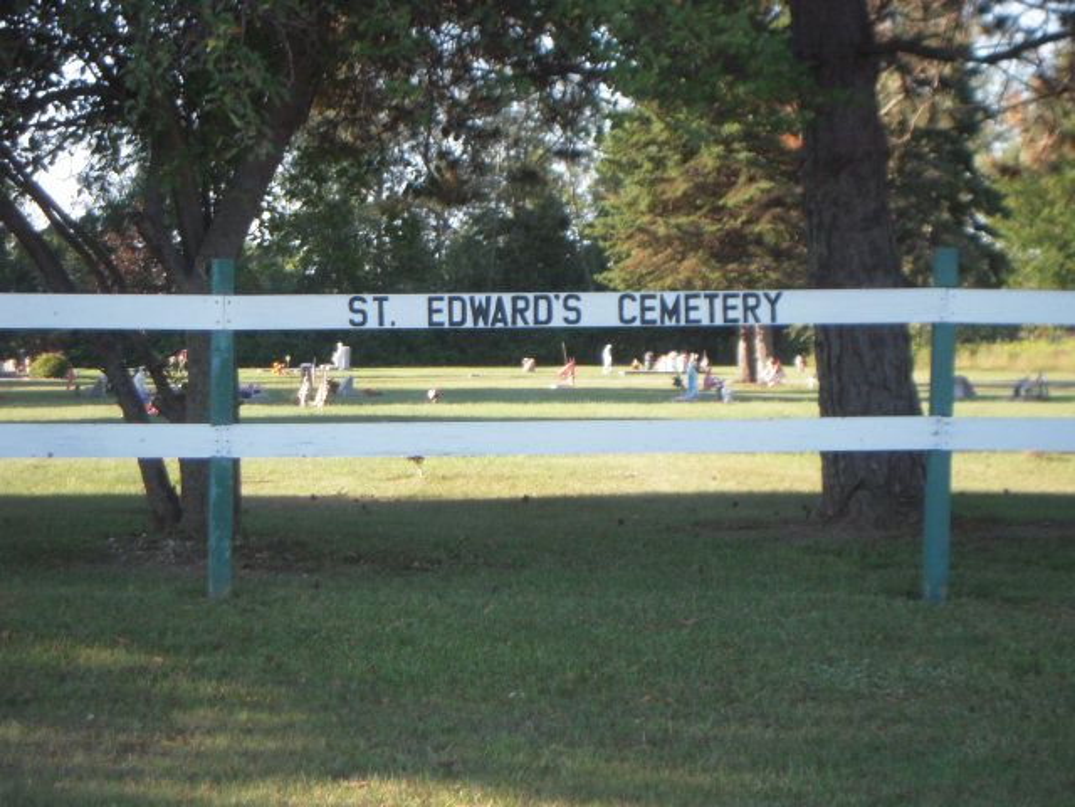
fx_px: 3478
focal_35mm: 112
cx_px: 538
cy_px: 404
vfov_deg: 13.2
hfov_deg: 17.6
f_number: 5.8
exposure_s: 1/250
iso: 400
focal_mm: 20
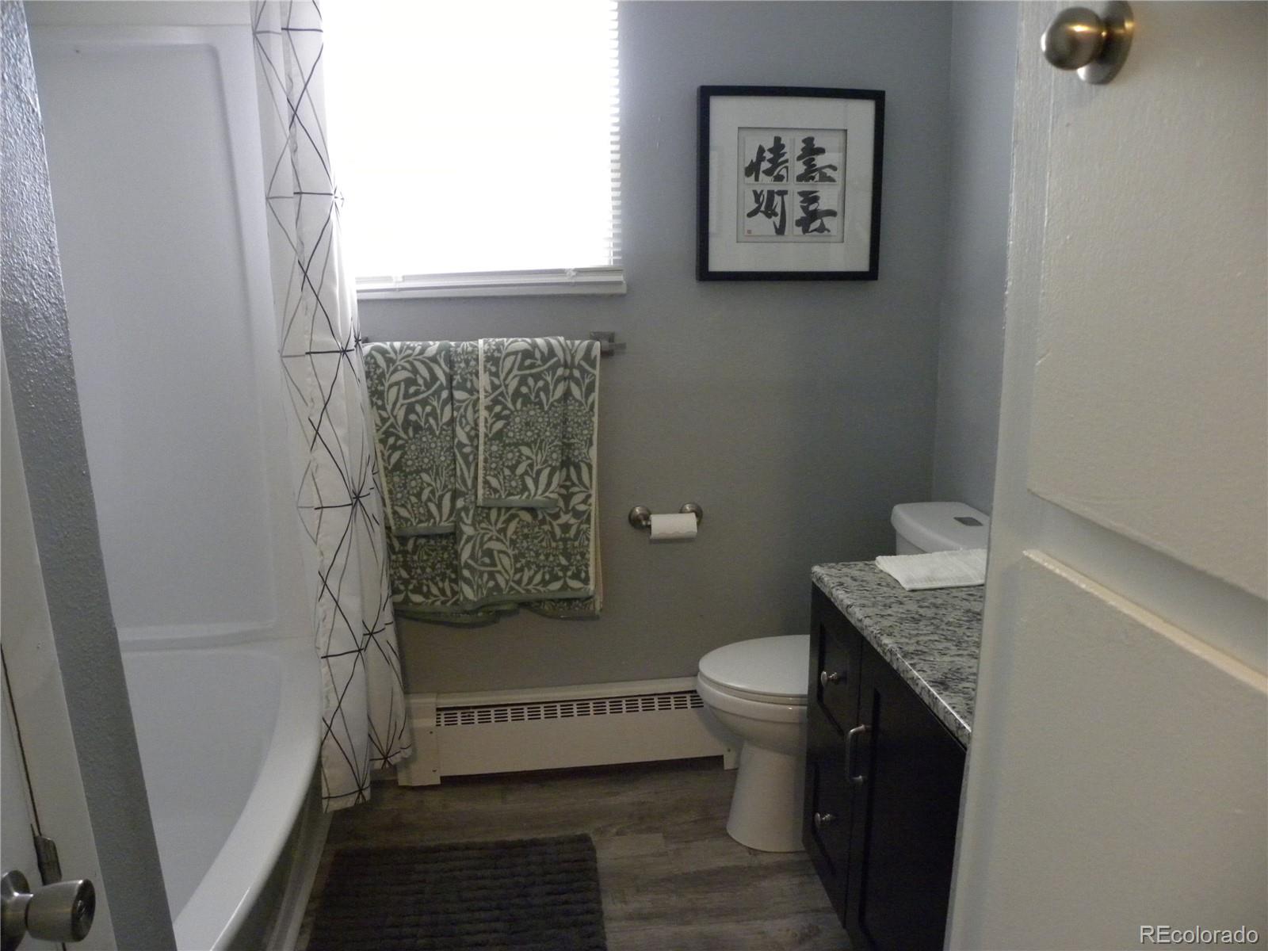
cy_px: 476
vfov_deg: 53.1
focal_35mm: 26
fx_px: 952
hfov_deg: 67.3
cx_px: 634
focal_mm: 4.6
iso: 400
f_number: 2.8
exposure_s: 1/28.4
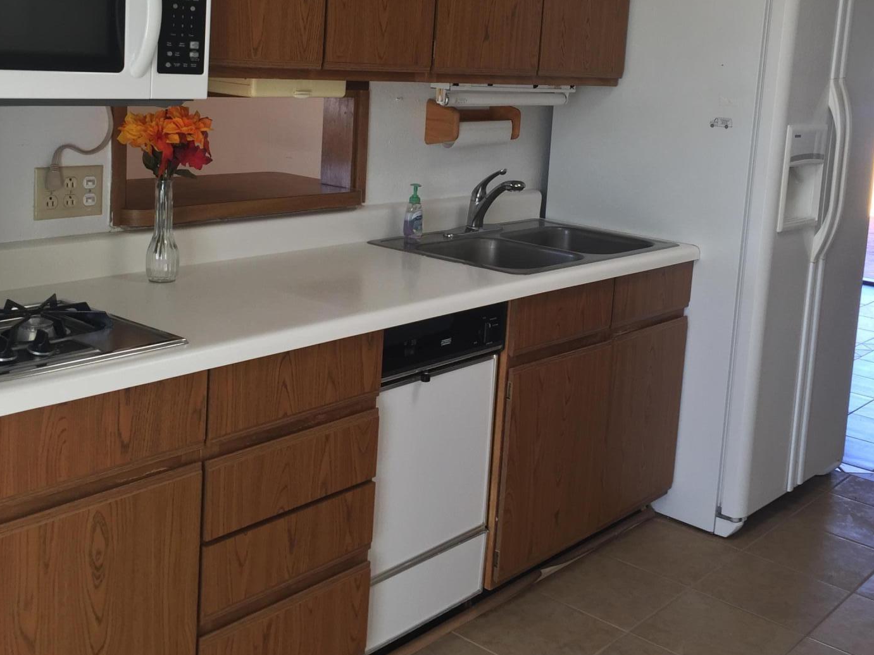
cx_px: 454
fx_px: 1061
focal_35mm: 42
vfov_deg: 33.9
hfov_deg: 44.8
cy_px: 197
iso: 32
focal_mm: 4.15
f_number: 2.2
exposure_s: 1/40
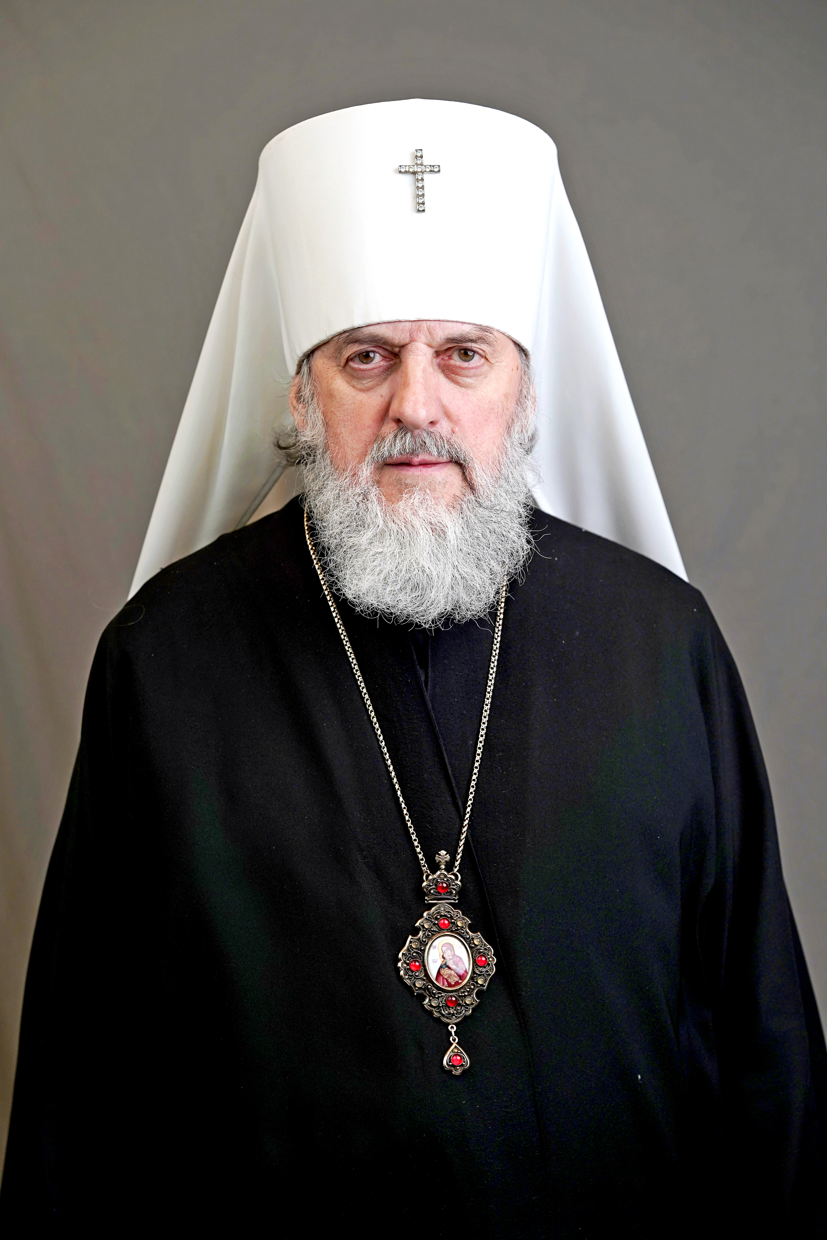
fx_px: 2929
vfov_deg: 23.9
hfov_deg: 16.1
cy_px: 620
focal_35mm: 85
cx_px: 414
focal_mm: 85
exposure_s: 1/100
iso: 800
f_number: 3.5
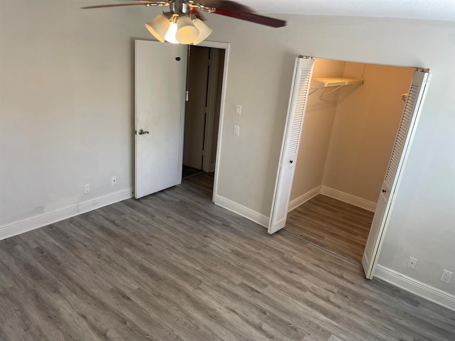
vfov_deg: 54.9
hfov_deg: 69.4
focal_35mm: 25
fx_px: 329
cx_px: 228
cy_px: 170
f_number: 1.6
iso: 64
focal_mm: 5.1
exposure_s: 1/60
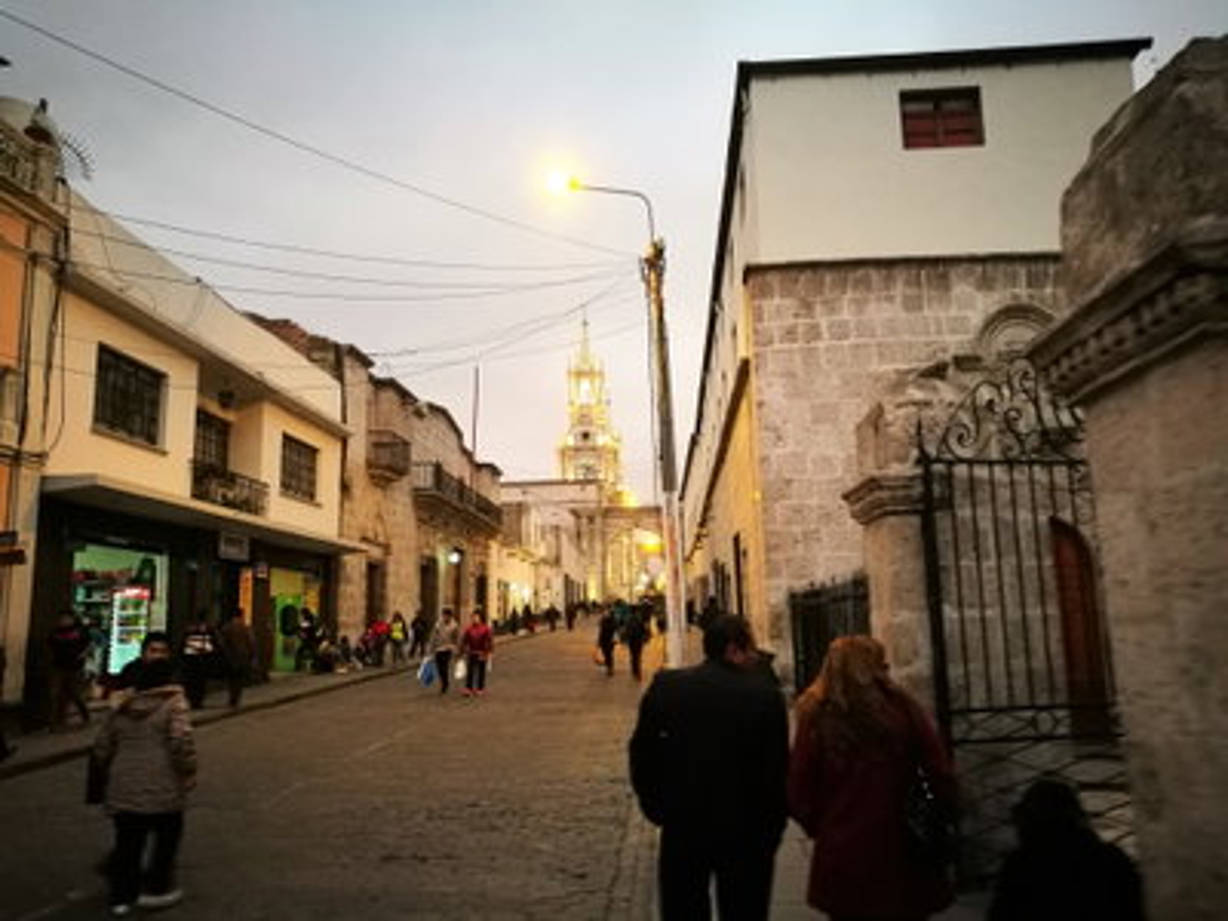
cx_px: 614
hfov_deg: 65.3
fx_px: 958
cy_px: 460
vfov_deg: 51.4
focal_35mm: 27
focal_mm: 4.5
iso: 500
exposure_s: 1/24
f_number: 2.2
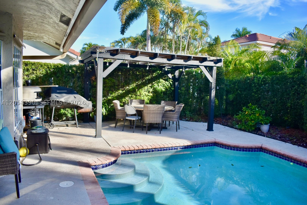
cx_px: 154
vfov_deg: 47.9
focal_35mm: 27
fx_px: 230
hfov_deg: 67.4
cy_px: 102
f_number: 4.5
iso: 400
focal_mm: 18
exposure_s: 1/1000
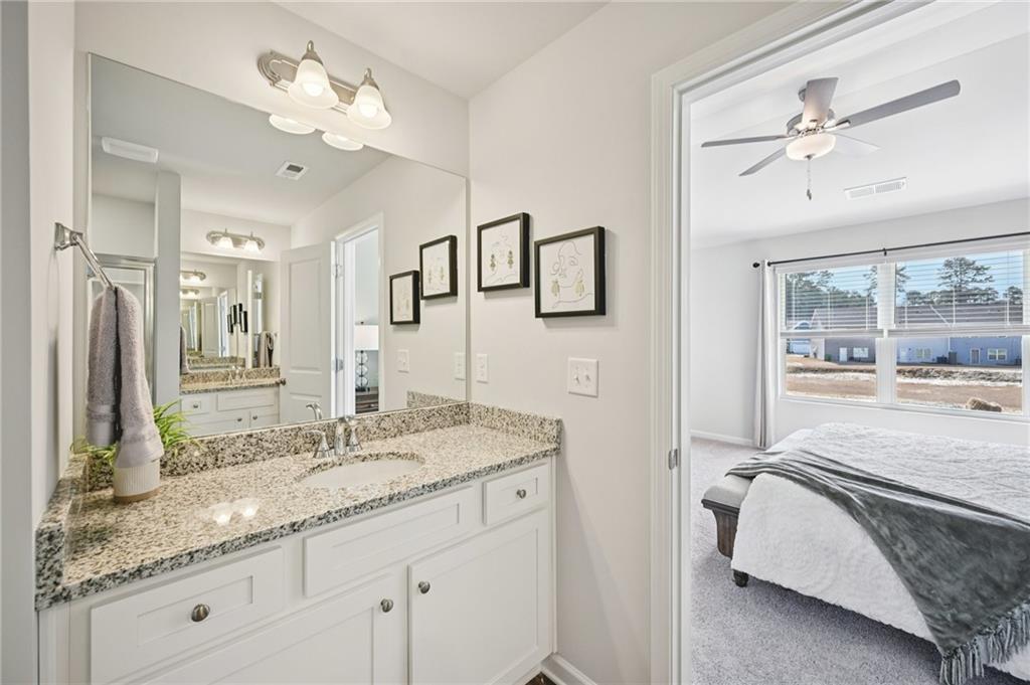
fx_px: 400
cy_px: 342
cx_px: 515
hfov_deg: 104.3
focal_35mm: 14
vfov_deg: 81.1
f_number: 8
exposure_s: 1/30
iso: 100
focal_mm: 14
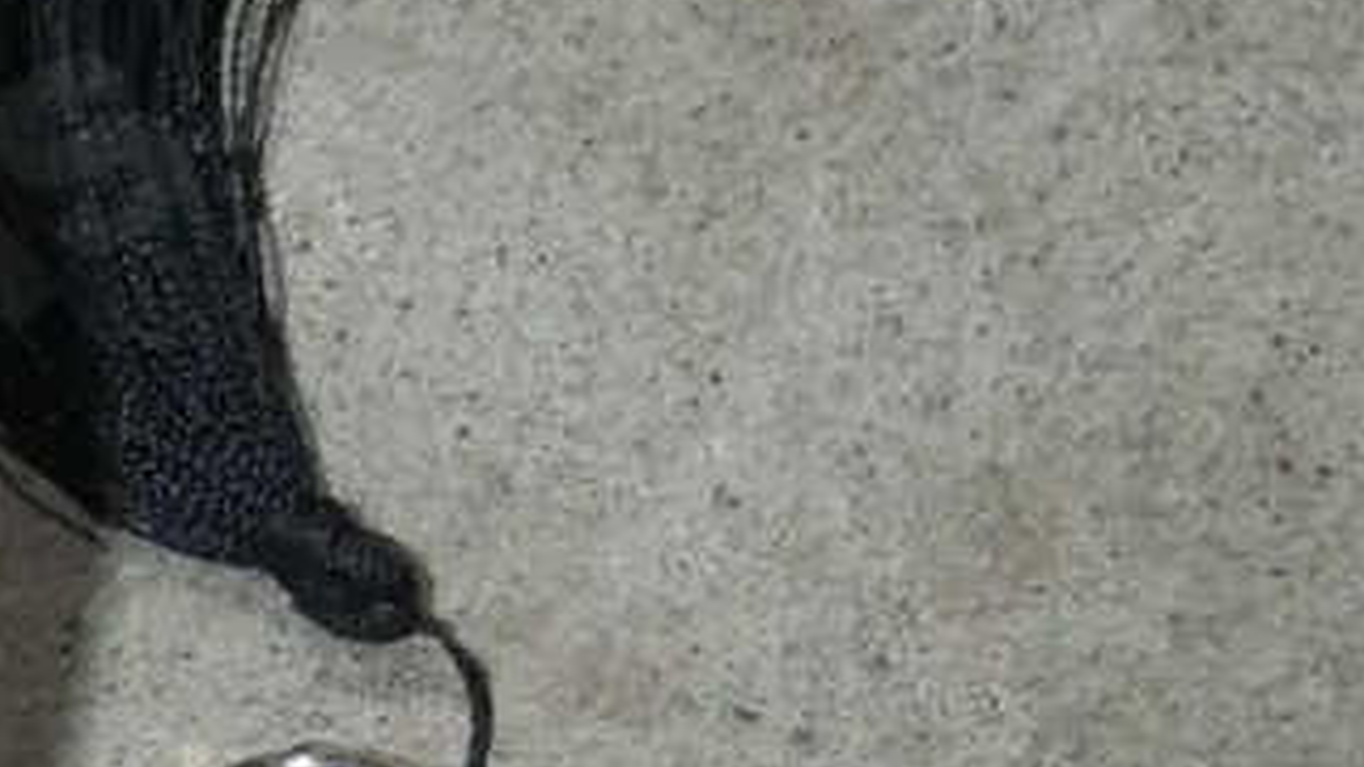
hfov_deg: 9.7
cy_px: 784
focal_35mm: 215
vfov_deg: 5.6
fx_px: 7775
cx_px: -758
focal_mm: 31
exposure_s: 1/80
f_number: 5.4
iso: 500
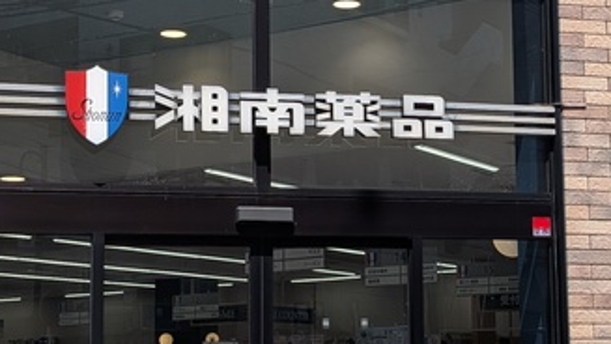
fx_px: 1296
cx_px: 415
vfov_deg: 15.1
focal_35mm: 80
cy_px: 193
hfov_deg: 26.4
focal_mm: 4.53
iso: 27
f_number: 1.7
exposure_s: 1/1692
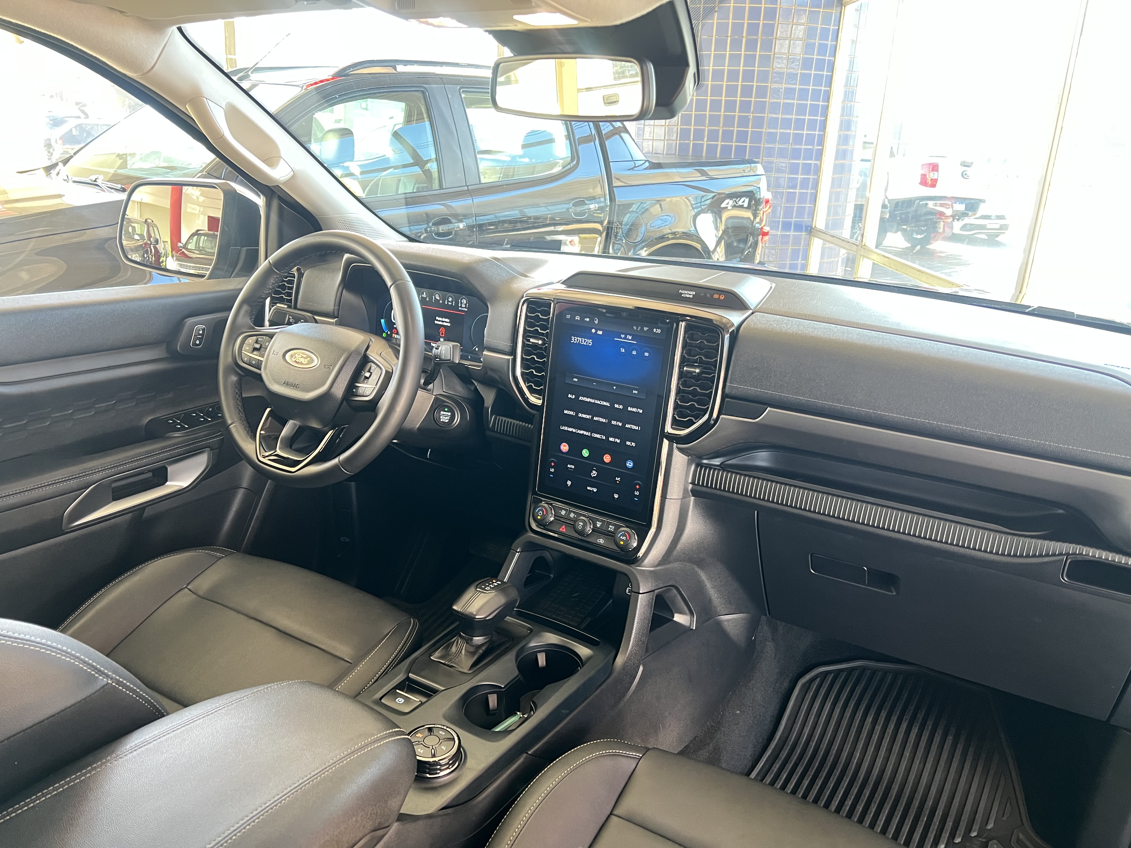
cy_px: 424
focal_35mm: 26
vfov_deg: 53.1
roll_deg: -2.8
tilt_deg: -19.9
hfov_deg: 67.3
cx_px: 566
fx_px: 849
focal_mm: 5.7
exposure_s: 1/60
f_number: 1.5
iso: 500
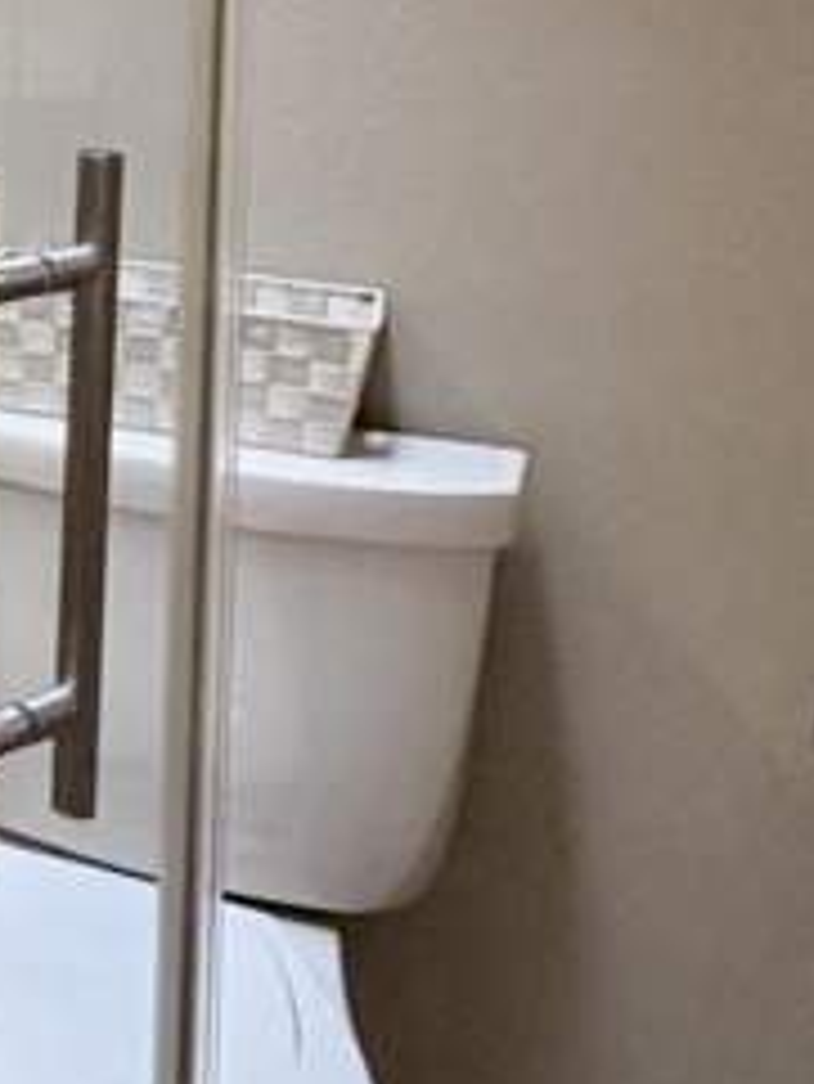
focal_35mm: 62
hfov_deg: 16.6
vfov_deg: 28.5
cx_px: -895
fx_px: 1942
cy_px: -94
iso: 320
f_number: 2.2
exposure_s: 1/60
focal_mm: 2.22
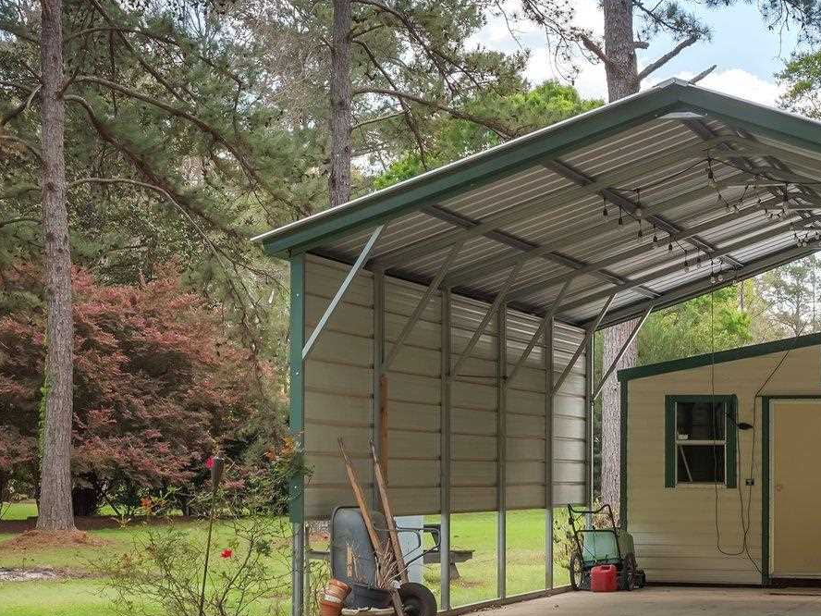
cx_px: 678
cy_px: 486
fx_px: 1969
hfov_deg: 23.2
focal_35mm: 83
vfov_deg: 17.6
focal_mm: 18
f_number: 5.6
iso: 200
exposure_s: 1/250
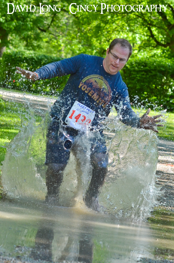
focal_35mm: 105
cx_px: 87
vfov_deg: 19.5
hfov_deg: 13.0
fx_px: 765
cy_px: 132
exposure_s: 1/800
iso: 360
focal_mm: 70
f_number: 4
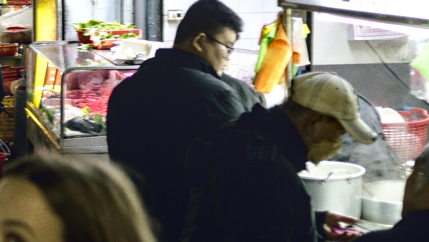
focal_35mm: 106
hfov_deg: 18.9
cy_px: 49
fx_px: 1206
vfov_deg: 11.4
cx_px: -108
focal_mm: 24
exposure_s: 1/125
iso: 800
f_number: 1.8
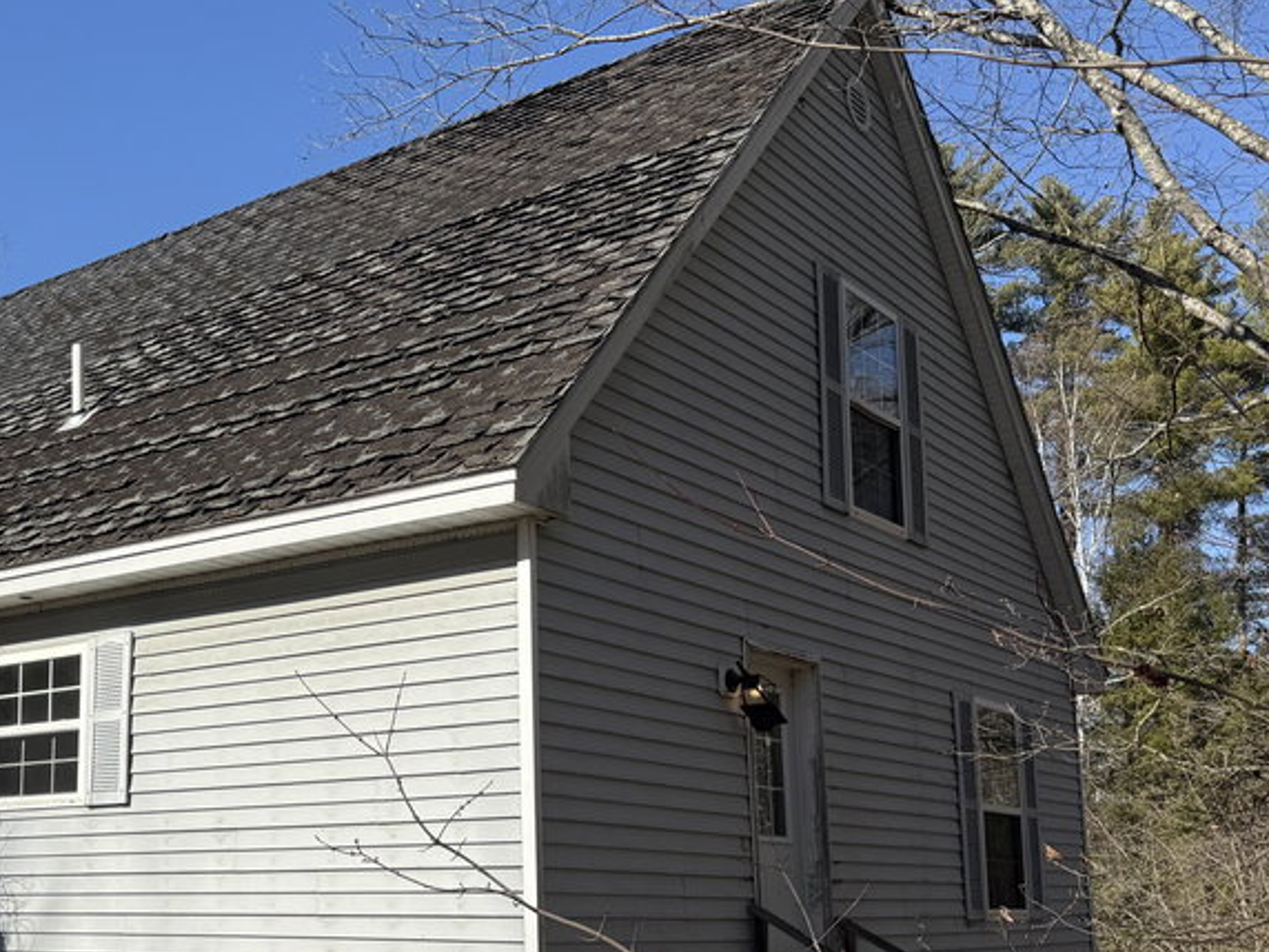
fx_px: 1576
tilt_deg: +10.0
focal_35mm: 43
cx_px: 311
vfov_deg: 33.3
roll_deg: +0.1
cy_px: 630
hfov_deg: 42.4
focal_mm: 6.76
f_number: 1.78
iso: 80
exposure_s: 1/4975
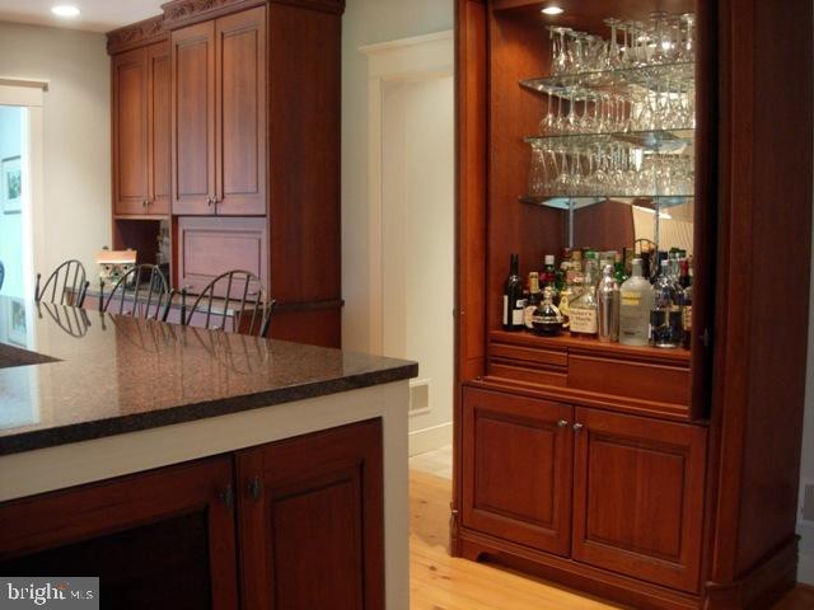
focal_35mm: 38
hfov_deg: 49.0
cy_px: 305
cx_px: 407
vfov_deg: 37.7
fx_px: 894
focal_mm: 7.8
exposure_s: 1/19.5
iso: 200
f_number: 2.8
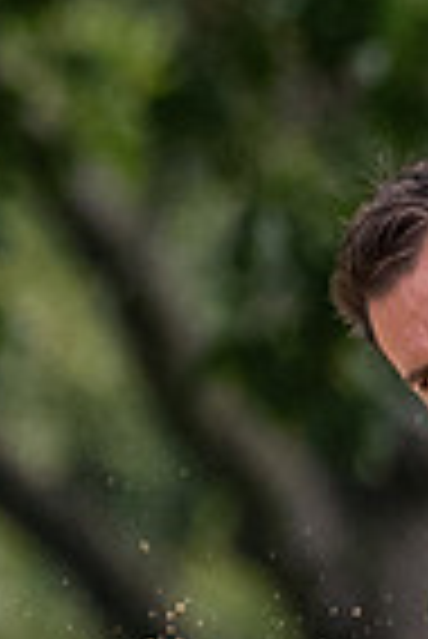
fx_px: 47460
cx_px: 951
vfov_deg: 0.8
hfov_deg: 0.5
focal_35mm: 2668
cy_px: 564
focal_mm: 300
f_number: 4
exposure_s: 1/1250
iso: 640
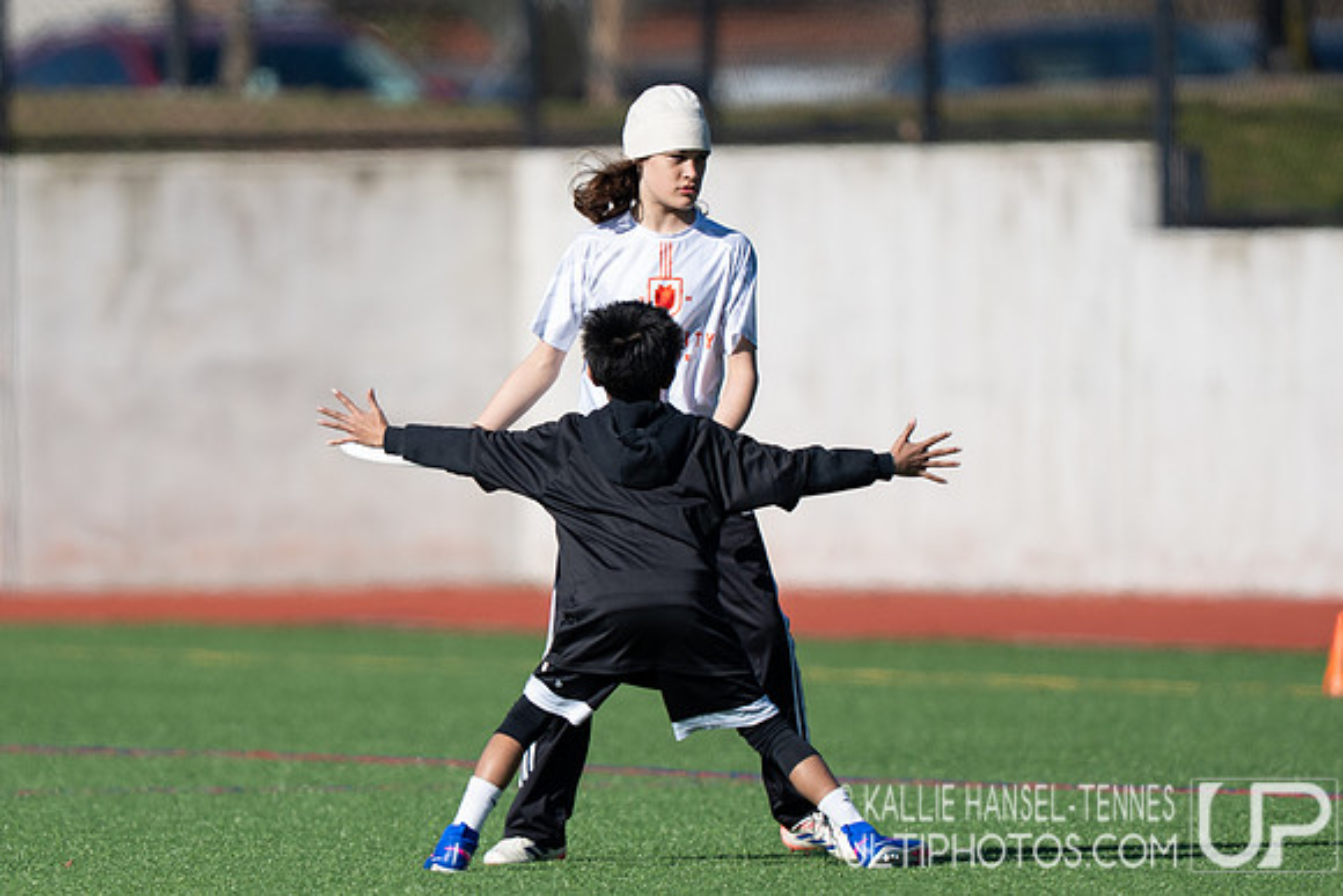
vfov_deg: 1.6
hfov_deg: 2.4
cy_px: 490
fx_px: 32436
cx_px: 639
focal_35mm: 869
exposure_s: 1/2000
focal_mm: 400
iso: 100
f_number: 2.8
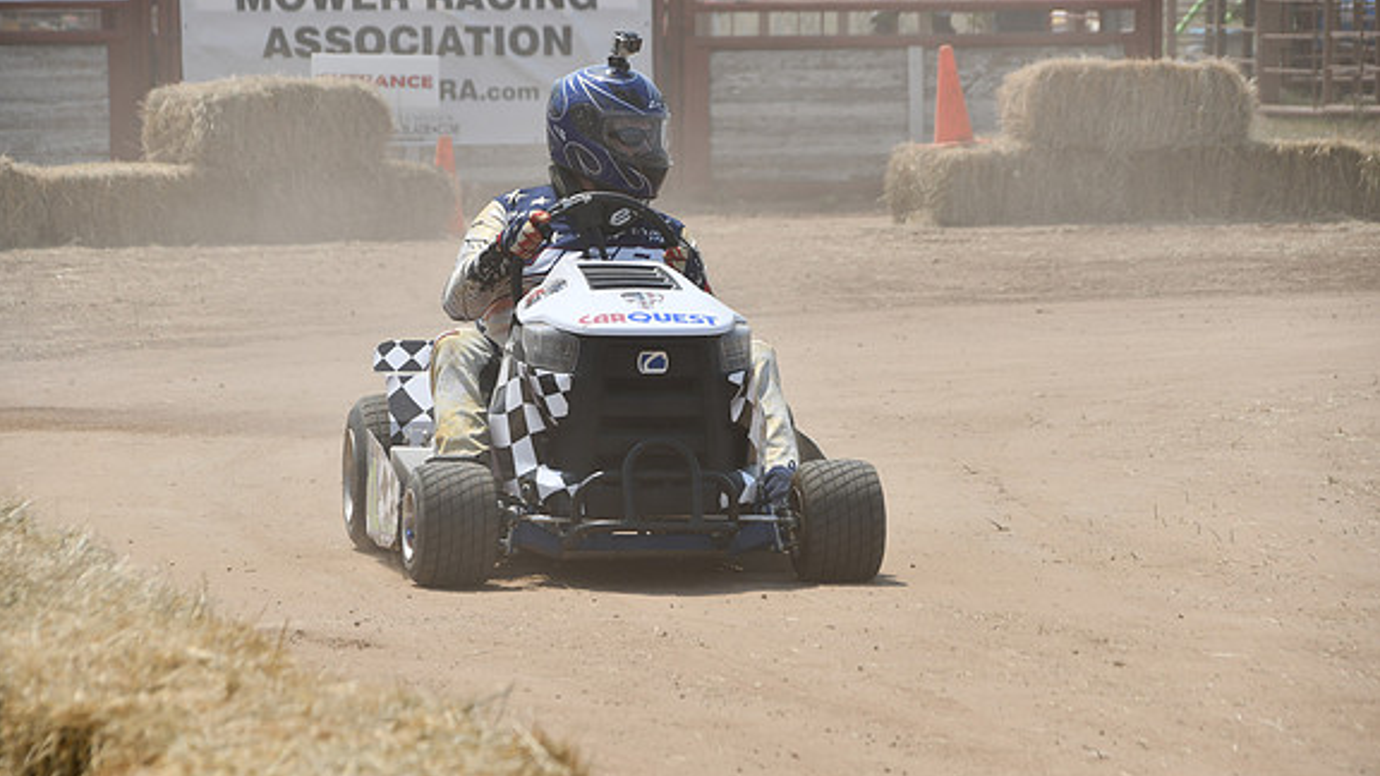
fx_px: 10685
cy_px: 365
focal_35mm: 292
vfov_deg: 4.2
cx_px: 690
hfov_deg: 7.4
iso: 110
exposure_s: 1/500
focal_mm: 185
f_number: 8
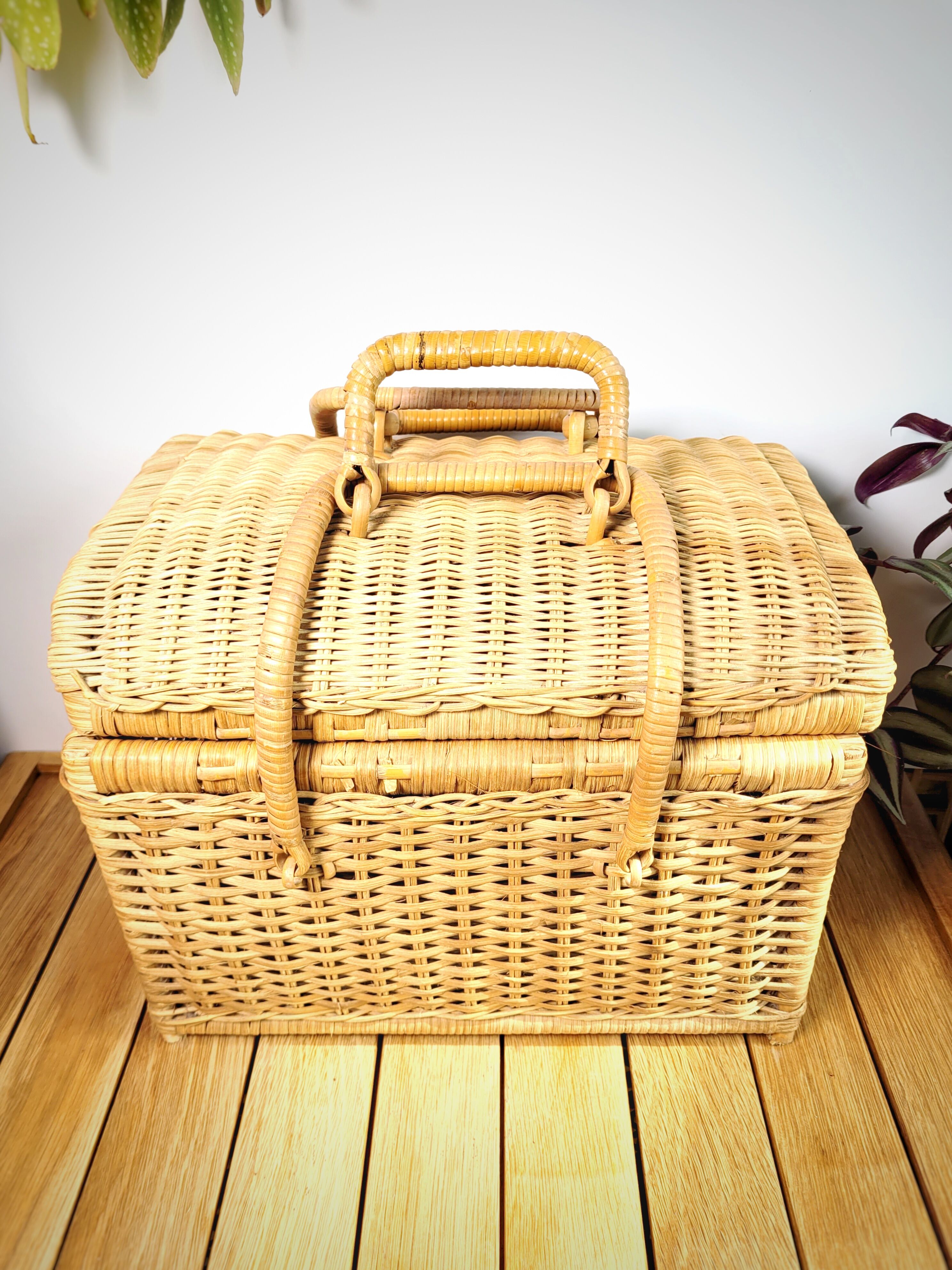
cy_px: 635
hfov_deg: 53.1
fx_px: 953
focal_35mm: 26
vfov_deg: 67.3
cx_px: 476
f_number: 1.8
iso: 40
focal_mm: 5.4
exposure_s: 1/377
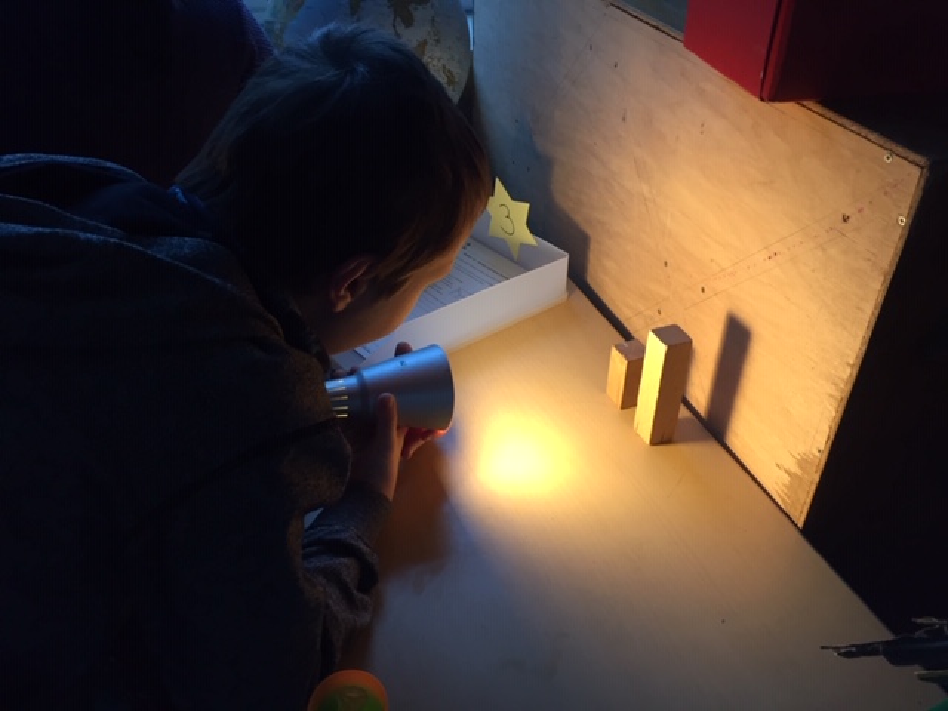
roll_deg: +0.4
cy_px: 356
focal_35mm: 29
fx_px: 794
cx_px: 474
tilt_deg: -35.2
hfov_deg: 61.7
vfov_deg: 48.2
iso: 64
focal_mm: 4.15
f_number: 2.2
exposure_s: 1/33
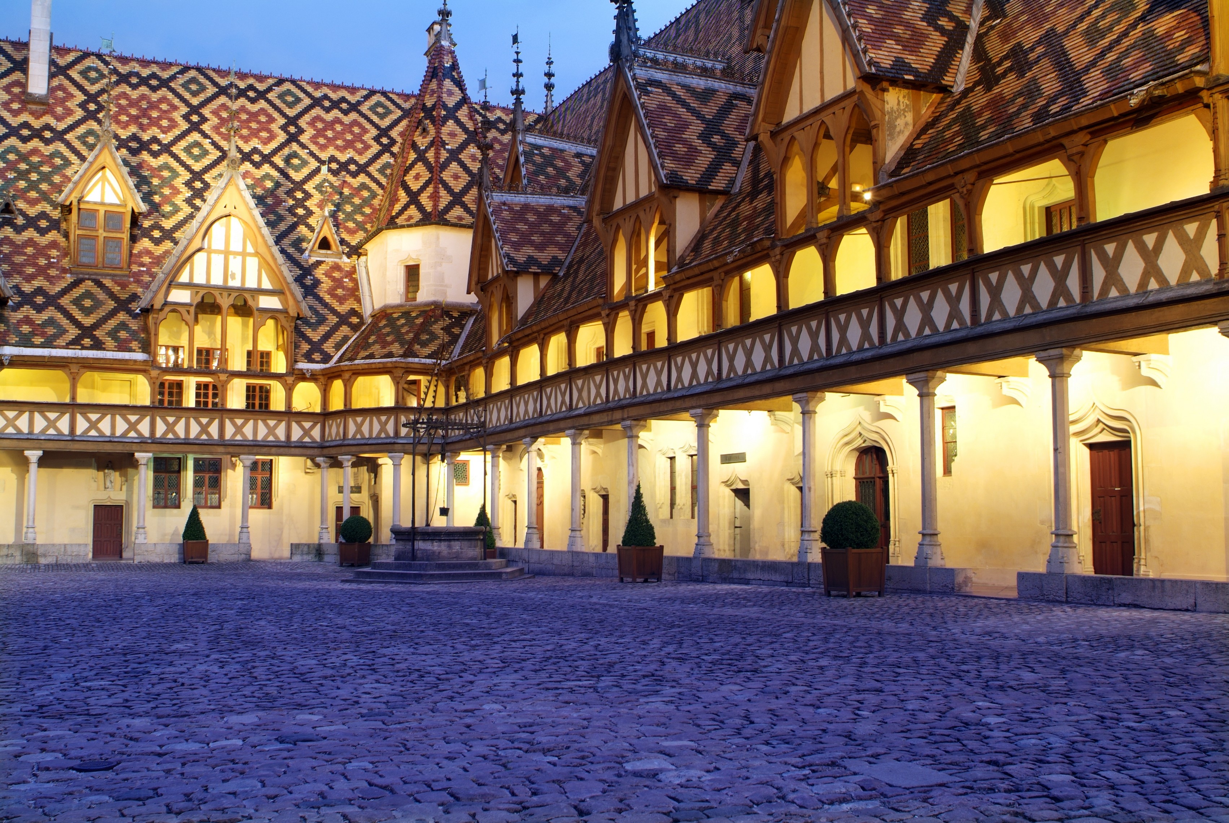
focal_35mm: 36
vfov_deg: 37.0
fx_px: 1230
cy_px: 412
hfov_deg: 53.1
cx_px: 614
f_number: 11
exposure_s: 6
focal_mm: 24
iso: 100
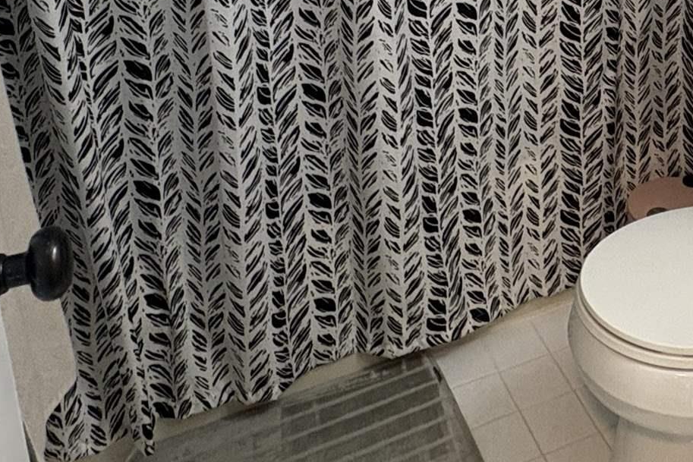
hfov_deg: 37.5
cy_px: -108
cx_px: 632
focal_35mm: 49
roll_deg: +1.0
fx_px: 943
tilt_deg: -13.5
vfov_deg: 24.6
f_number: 2.2
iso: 200
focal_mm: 2.22
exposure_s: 1/60
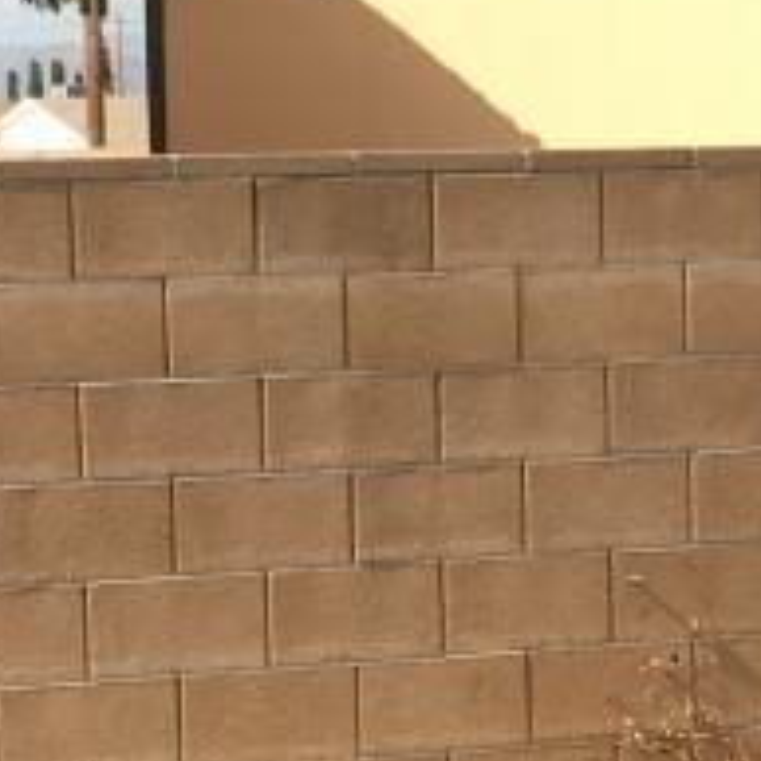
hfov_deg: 6.4
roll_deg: +1.4
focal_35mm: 268
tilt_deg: -6.4
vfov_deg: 6.5
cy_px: 824
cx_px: 1487
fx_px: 6666
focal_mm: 6.6
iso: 20
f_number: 2.8
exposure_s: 1/725
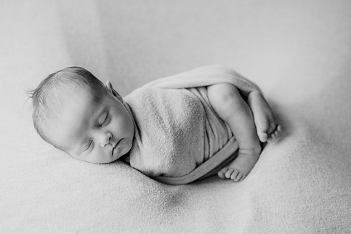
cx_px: 165
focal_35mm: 60
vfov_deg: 22.6
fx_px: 585
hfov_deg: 33.4
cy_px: 125
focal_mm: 50
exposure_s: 1/500
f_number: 2.2
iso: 320
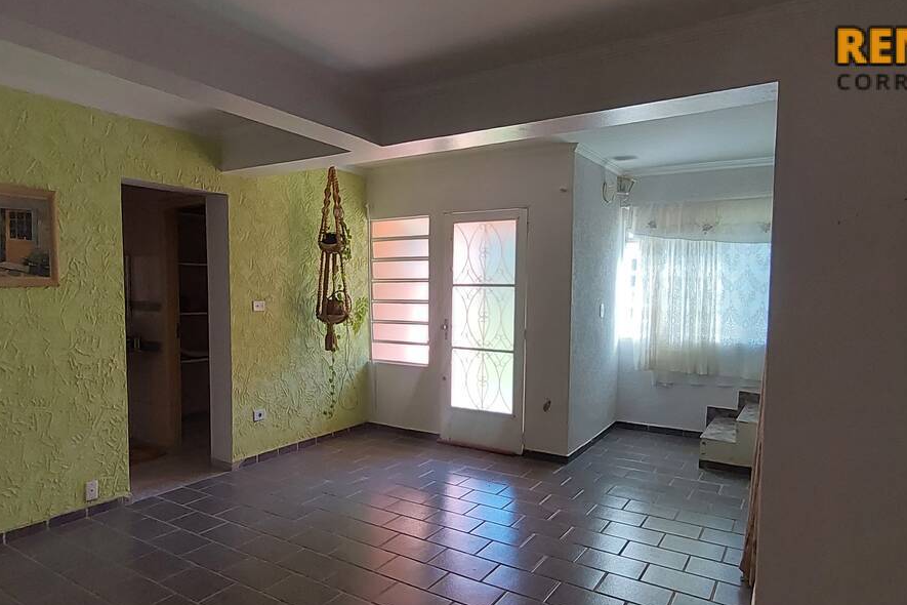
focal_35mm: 22
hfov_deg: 78.6
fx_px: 554
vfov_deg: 57.1
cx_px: 453
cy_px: 335
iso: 100
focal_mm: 1.74
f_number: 2.2
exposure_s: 1/60
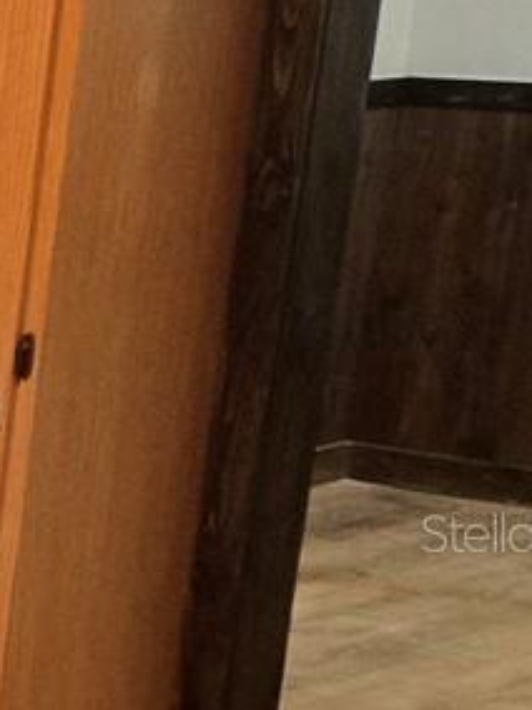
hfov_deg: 8.4
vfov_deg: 15.1
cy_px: 532
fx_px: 2666
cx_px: -1350
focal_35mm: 130
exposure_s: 1/120
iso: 640
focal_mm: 5.4
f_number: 1.8
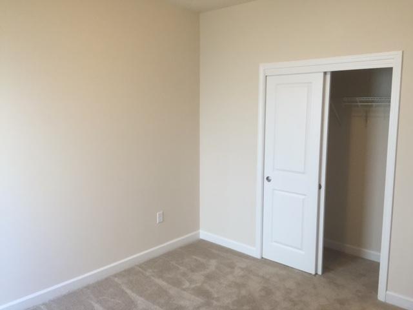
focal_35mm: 29
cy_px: 155
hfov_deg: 61.7
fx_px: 346
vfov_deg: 48.2
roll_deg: -1.6
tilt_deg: -7.2
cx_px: 206
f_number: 2.2
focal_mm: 4.15
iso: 50
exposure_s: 1/30
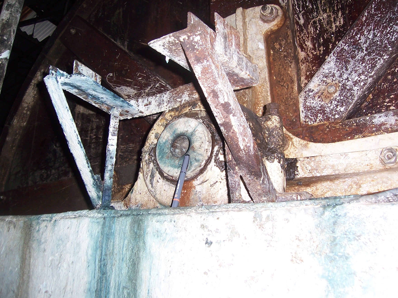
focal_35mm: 36
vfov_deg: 39.7
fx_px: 414
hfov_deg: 51.4
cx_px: 199
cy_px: 149
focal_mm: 6
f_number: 3
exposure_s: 1/60
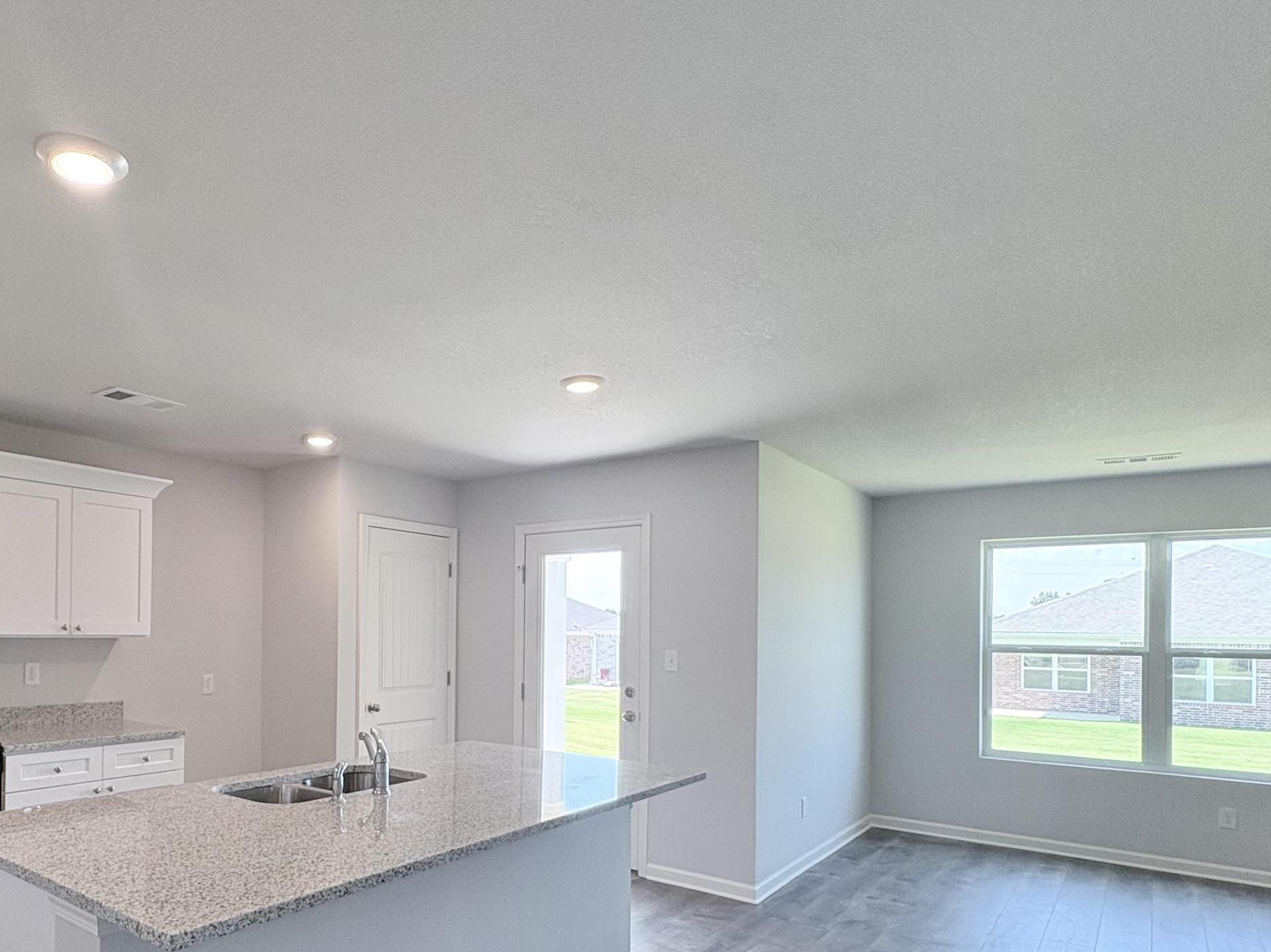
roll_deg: -0.5
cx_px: 391
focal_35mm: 23
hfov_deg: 71.0
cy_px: 621
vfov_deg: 57.8
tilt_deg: +1.1
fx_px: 844
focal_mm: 2.22
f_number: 2.2
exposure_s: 1/120
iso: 125
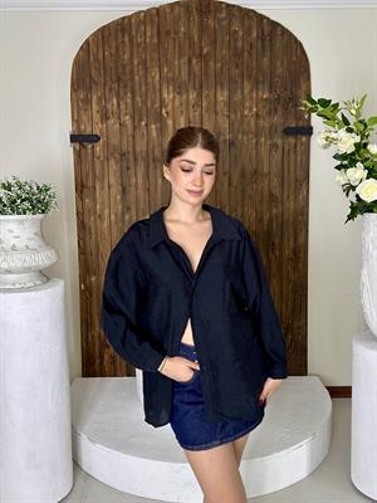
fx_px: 436
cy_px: 252
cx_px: 188
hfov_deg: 46.8
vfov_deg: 60.0
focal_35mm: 30
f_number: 1.9
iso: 32
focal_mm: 2.69
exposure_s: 1/100
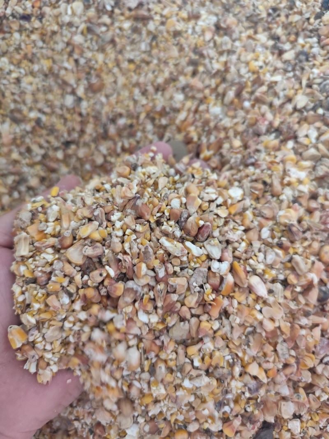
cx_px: 164
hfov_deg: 58.9
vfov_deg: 73.9
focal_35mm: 23
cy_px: 220
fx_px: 292
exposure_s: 1/50
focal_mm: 6.19
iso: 1000
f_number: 1.65
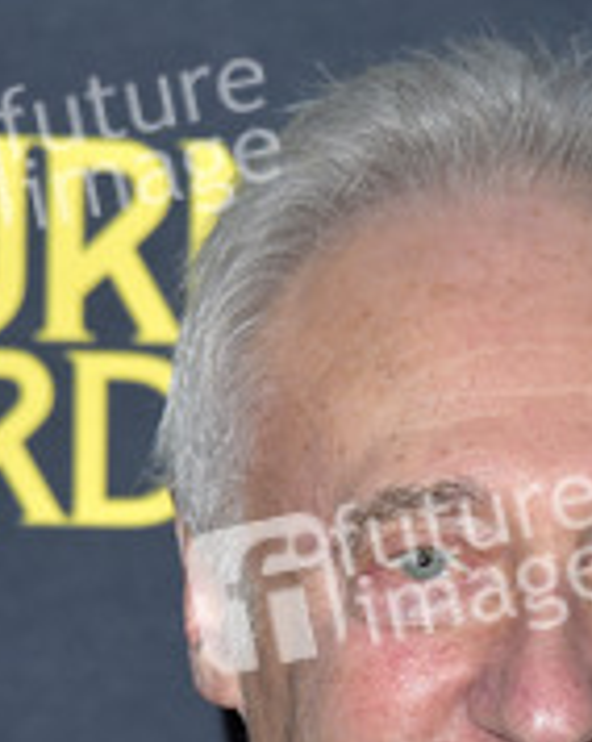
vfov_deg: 7.5
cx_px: 523
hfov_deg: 6.0
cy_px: 784
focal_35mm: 258
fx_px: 5660
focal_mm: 122
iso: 250
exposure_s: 1/250
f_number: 6.3
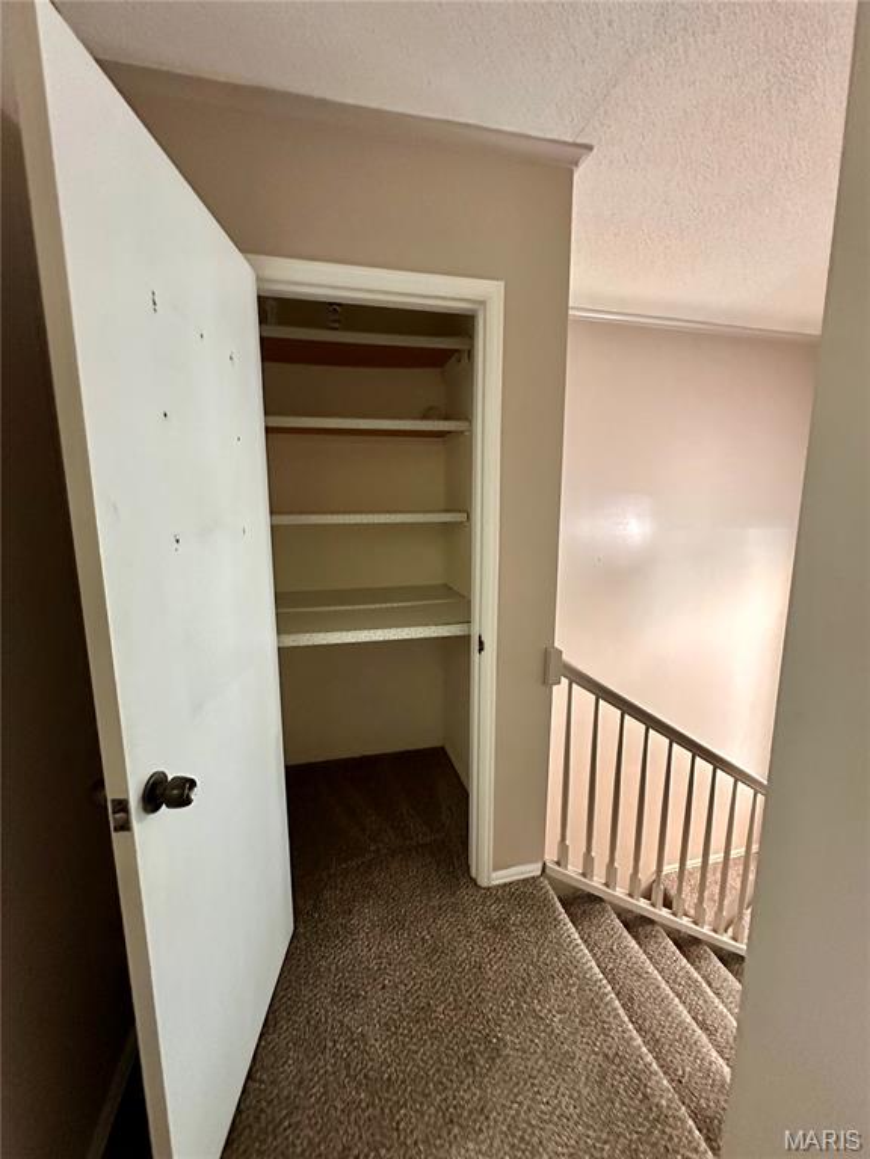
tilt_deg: -8.4
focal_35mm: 14
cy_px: 580
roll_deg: -1.3
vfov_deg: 102.1
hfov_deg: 85.7
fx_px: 469
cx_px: 435
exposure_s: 1/60
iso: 1250
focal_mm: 2.22
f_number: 2.2
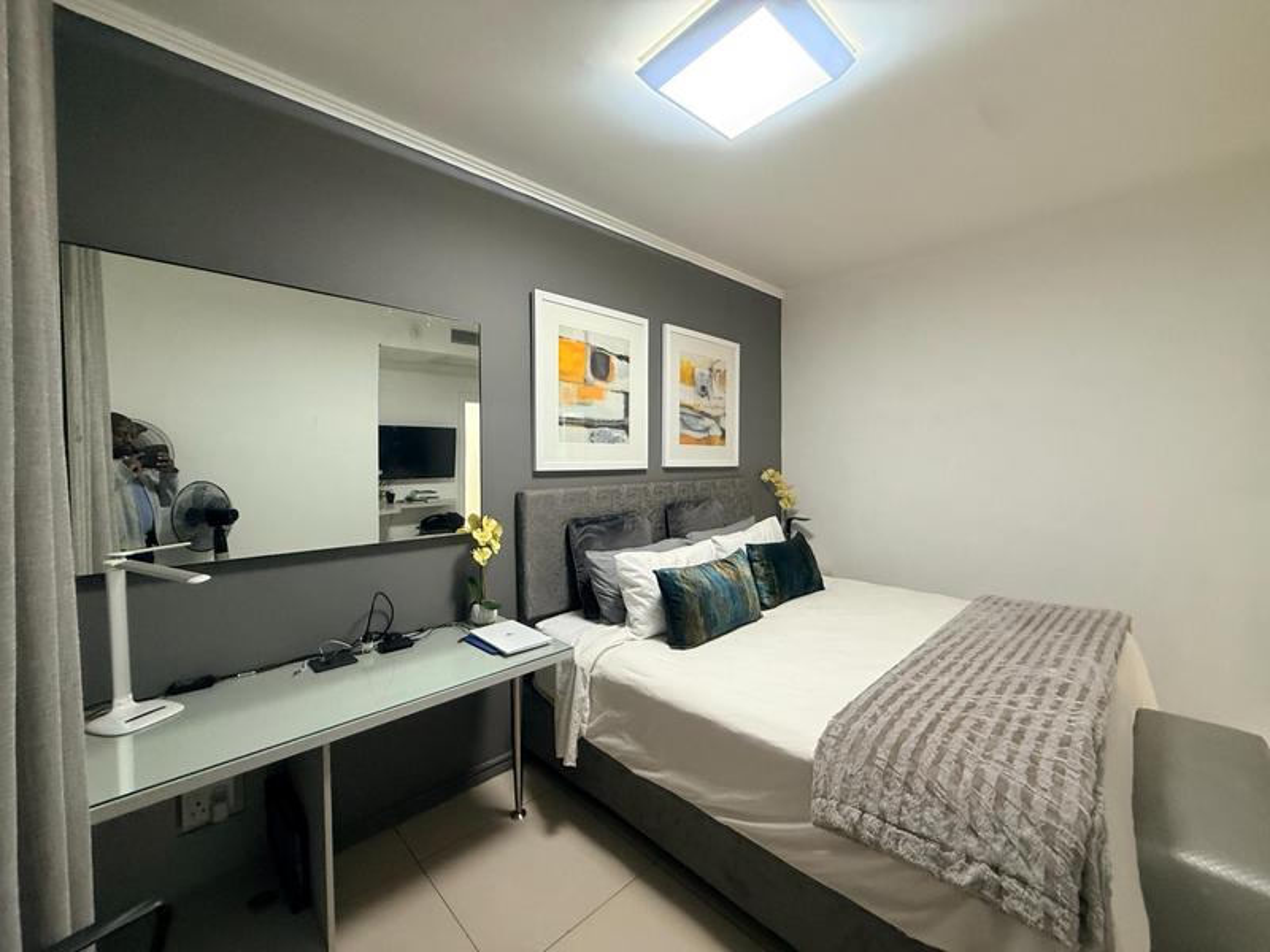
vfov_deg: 85.7
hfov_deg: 102.1
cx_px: 635
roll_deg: +1.5
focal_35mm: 14
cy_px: 476
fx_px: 514
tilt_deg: -1.5
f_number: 2.2
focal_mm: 2.22
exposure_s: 1/50
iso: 320
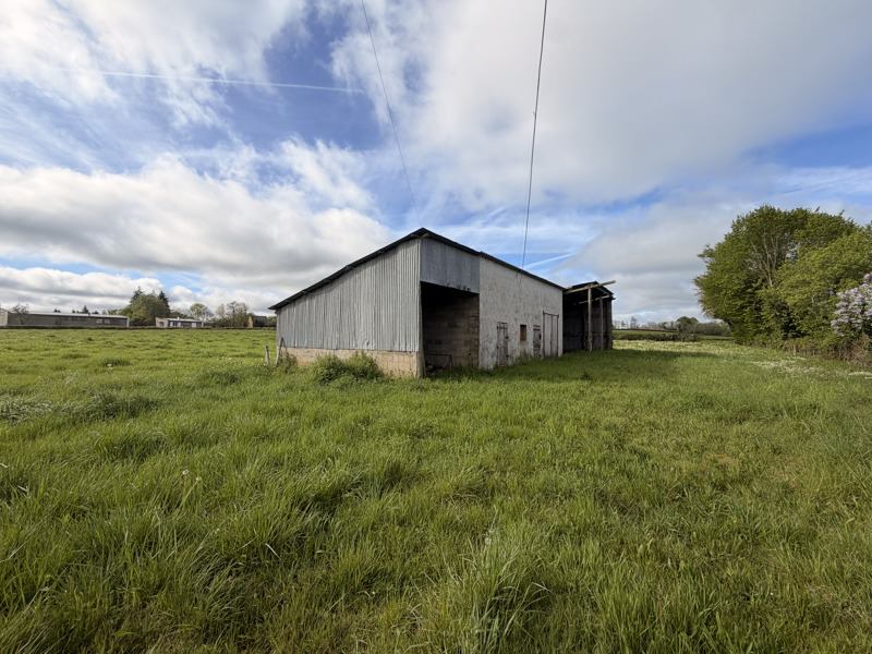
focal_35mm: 14
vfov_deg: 85.7
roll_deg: -0.1
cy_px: 327
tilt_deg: +1.8
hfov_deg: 102.1
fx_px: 353
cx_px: 436
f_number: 2.2
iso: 20
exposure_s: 1/942
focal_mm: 2.22
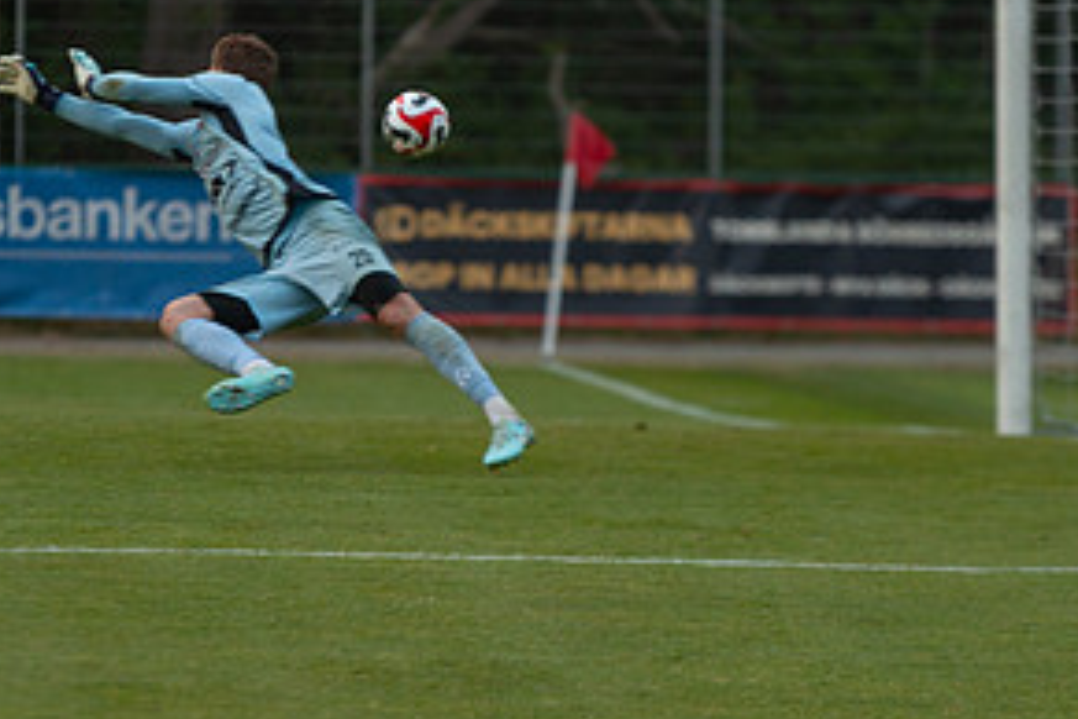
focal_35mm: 381
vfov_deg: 3.6
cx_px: 304
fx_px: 11408
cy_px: 300
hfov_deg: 5.4
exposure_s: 1/800
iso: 800
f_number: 3.2
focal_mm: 185
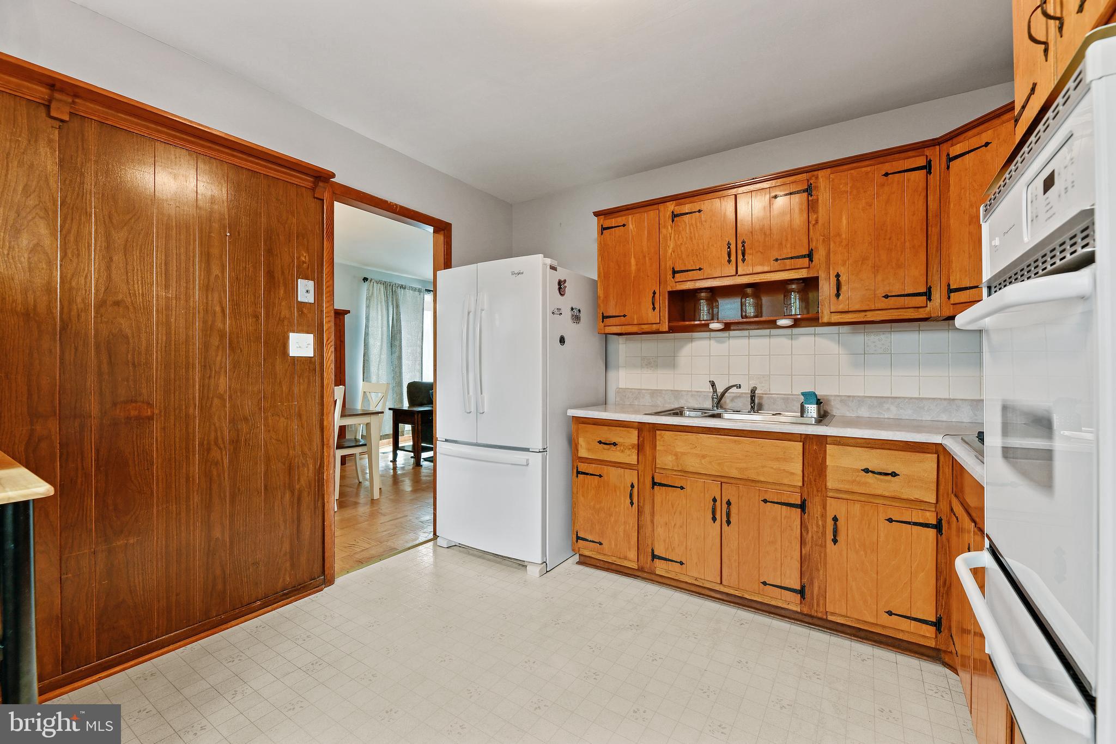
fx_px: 434
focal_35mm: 14
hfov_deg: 104.3
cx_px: 558
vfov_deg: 81.2
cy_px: 372
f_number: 9
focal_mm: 14
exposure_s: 1/6
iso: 400
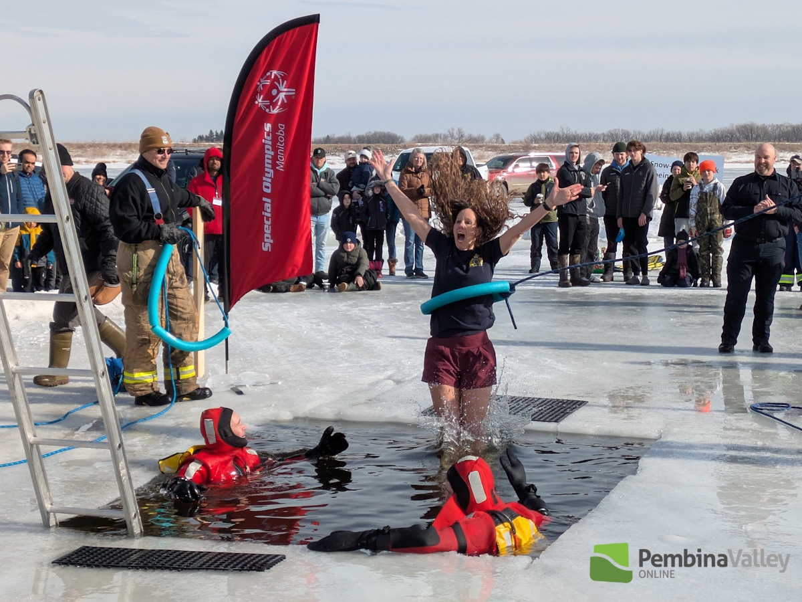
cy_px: 301
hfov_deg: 37.5
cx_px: 401
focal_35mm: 51
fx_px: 1182
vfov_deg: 28.6
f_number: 1.89
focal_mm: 5.43
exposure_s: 1/2427
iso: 51
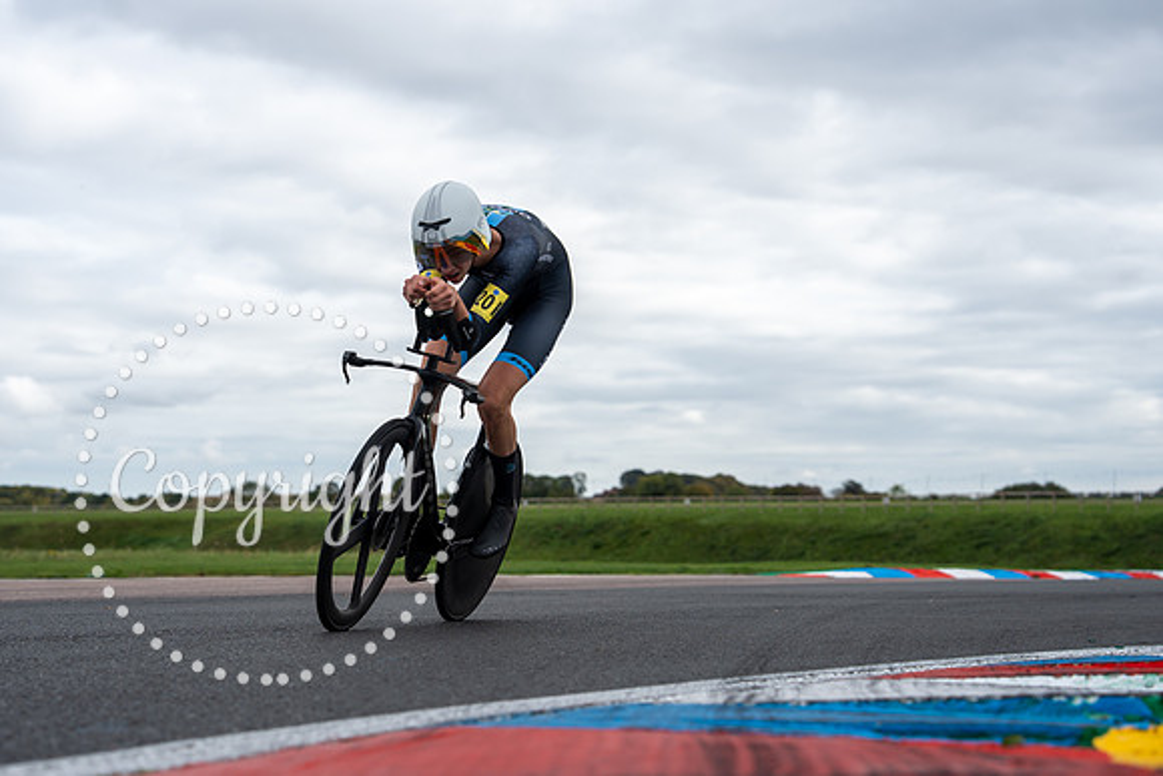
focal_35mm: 72
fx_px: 2316
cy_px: 446
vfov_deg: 19.0
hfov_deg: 28.2
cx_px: 492
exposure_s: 1/1000
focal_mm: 62
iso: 100
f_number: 3.5
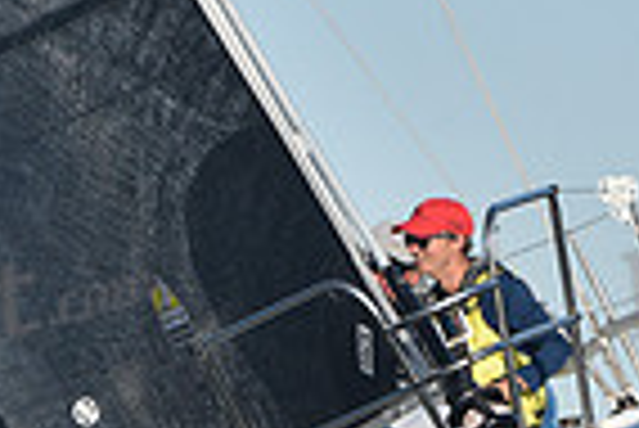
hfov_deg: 2.5
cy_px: 520
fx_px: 14552
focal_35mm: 819
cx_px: 392
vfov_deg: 1.7
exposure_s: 1/800
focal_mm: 200
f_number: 6.3
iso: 250
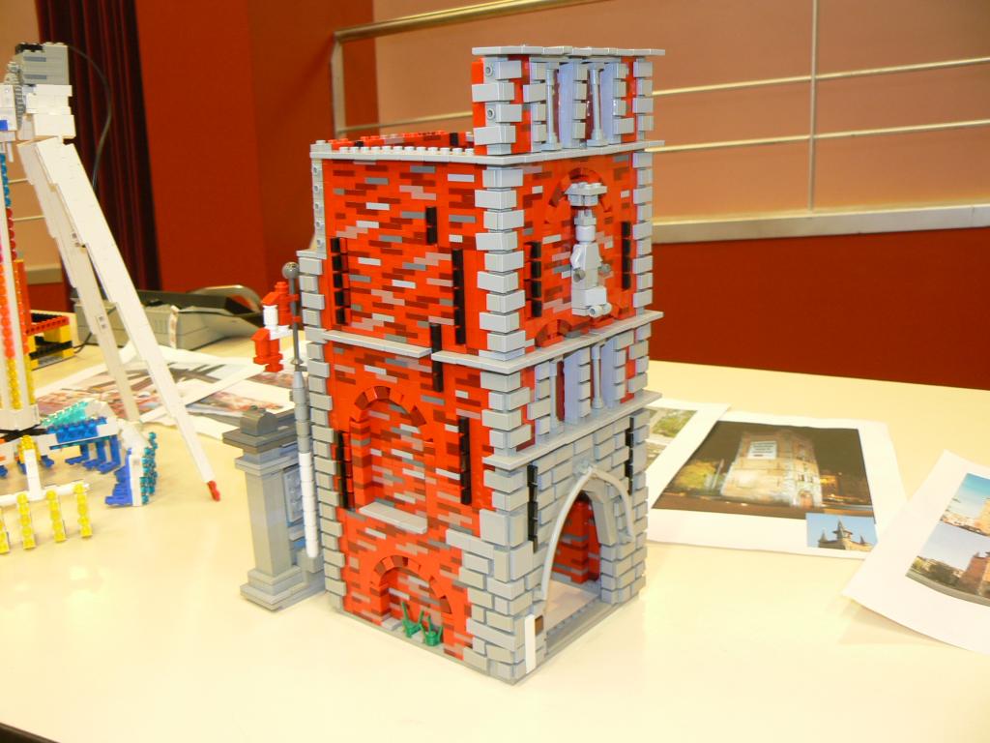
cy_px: 372
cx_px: 495
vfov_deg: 39.7
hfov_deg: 51.4
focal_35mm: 36
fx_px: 1030
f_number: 2.8
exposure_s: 1/8
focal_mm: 6
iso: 100
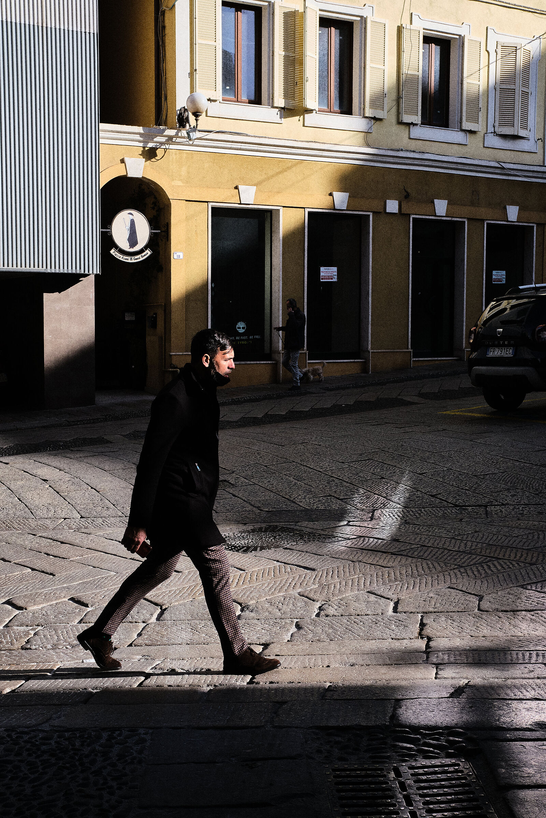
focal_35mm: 50
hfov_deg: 27.0
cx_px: 273
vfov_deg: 39.6
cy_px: 409
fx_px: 1137
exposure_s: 1/1000
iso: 1250
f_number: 7.1
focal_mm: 33
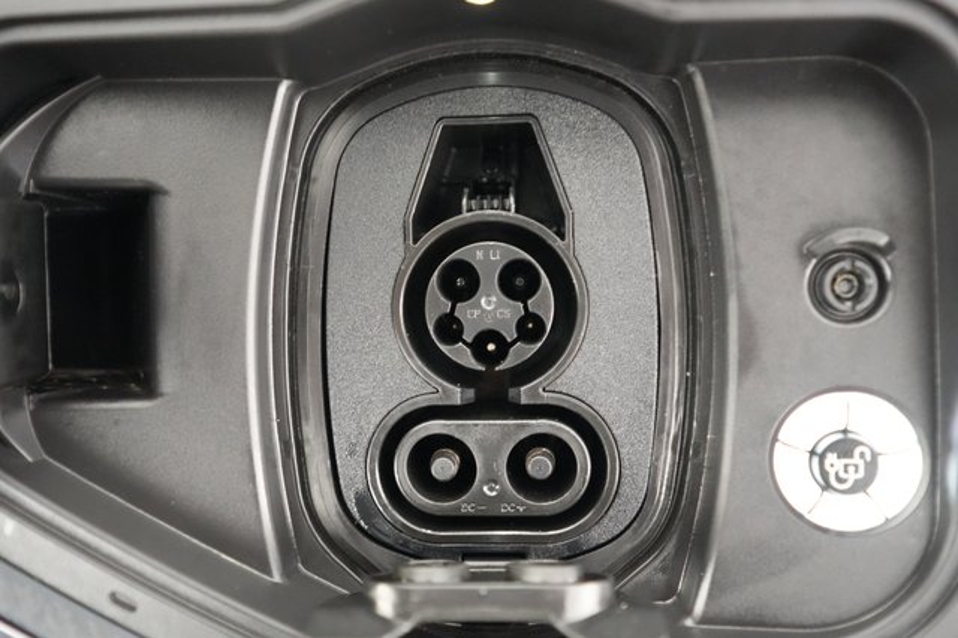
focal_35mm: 28
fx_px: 745
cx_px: 479
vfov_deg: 46.4
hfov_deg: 65.5
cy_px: 319
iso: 12800
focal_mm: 28
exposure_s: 1/30
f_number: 2.8
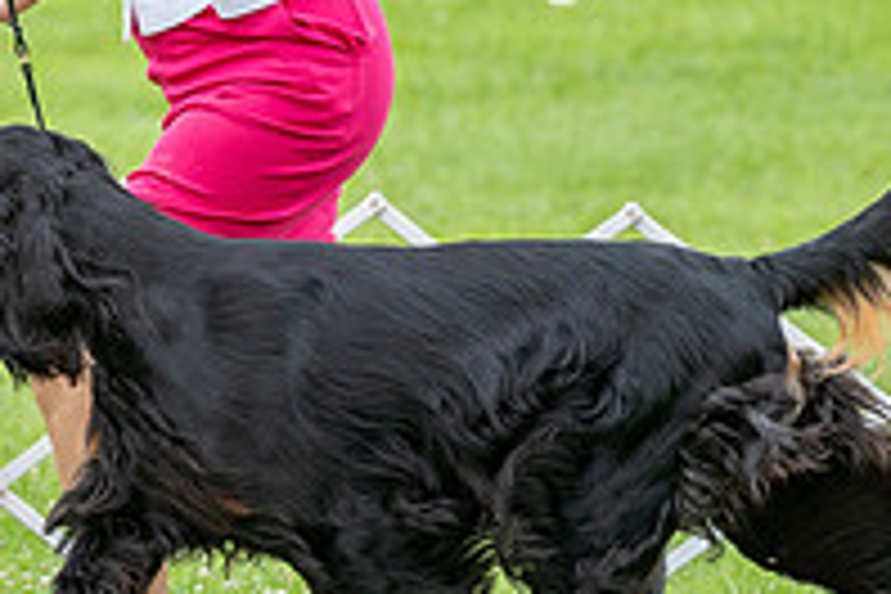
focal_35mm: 585
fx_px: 14478
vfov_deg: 2.4
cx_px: 108
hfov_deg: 3.5
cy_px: 101
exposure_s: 1/800
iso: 400
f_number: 5
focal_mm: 200
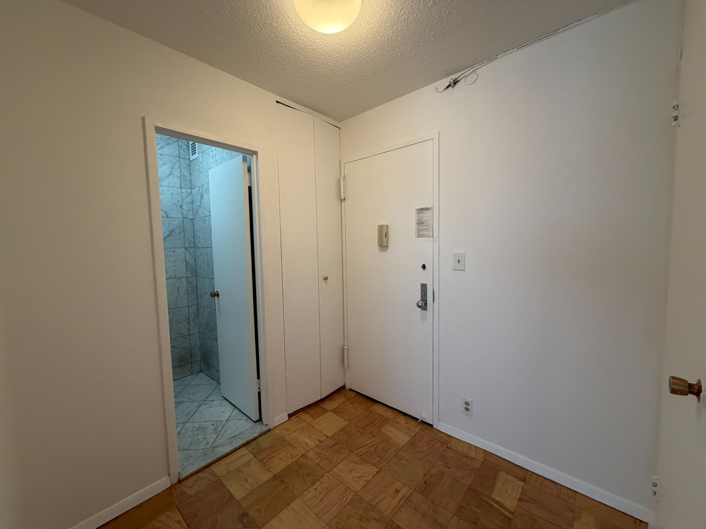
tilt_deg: -3.9
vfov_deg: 85.7
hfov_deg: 102.1
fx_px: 286
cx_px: 353
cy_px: 264
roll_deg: +0.9
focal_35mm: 14
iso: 250
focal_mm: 2.22
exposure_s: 1/60
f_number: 2.2
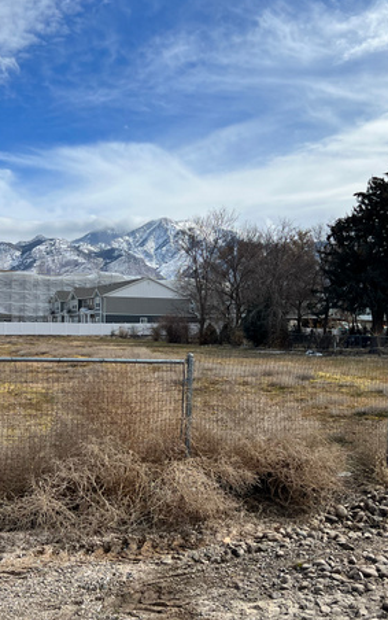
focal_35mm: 39
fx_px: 659
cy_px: 325
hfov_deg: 32.8
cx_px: 166
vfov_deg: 50.3
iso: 50
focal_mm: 5.7
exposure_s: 1/8000
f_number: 1.5
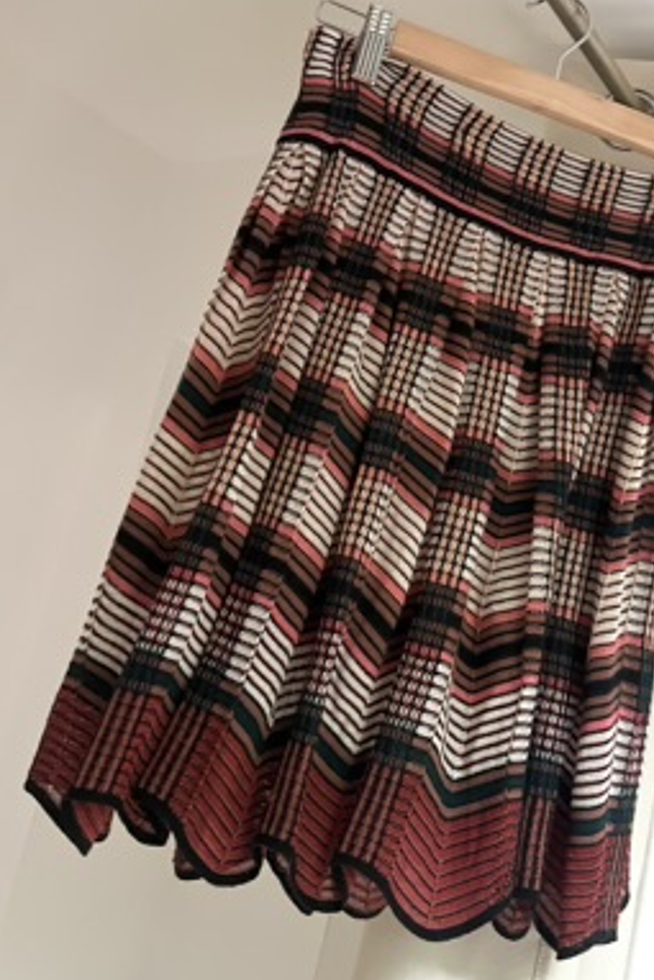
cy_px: 428
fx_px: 926
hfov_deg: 38.5
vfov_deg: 55.6
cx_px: 436
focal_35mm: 34
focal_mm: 5.7
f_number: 1.5
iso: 500
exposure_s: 1/60
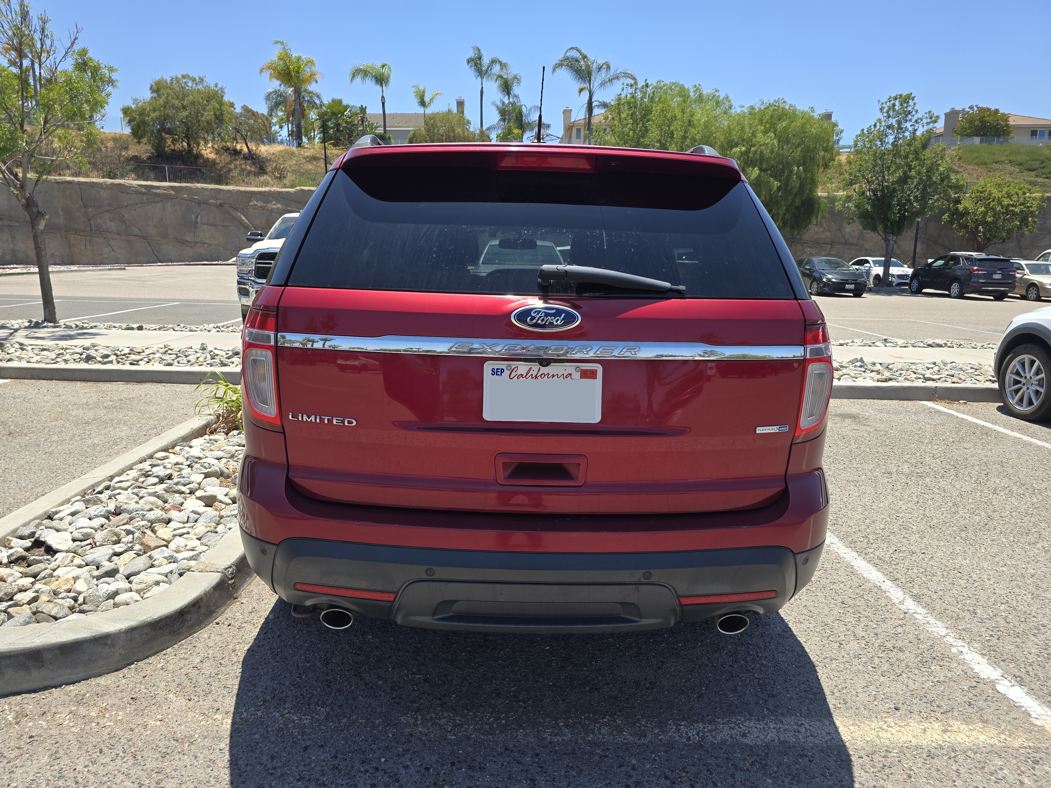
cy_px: 394
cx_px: 526
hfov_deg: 73.9
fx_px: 698
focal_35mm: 23
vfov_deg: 58.9
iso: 12
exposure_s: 1/516
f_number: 1.7
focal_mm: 6.3
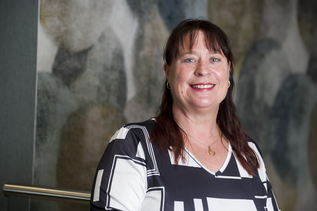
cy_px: 106
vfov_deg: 10.5
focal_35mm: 130
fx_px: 1144
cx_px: 158
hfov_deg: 15.8
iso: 400
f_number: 4
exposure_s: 1/50
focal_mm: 130
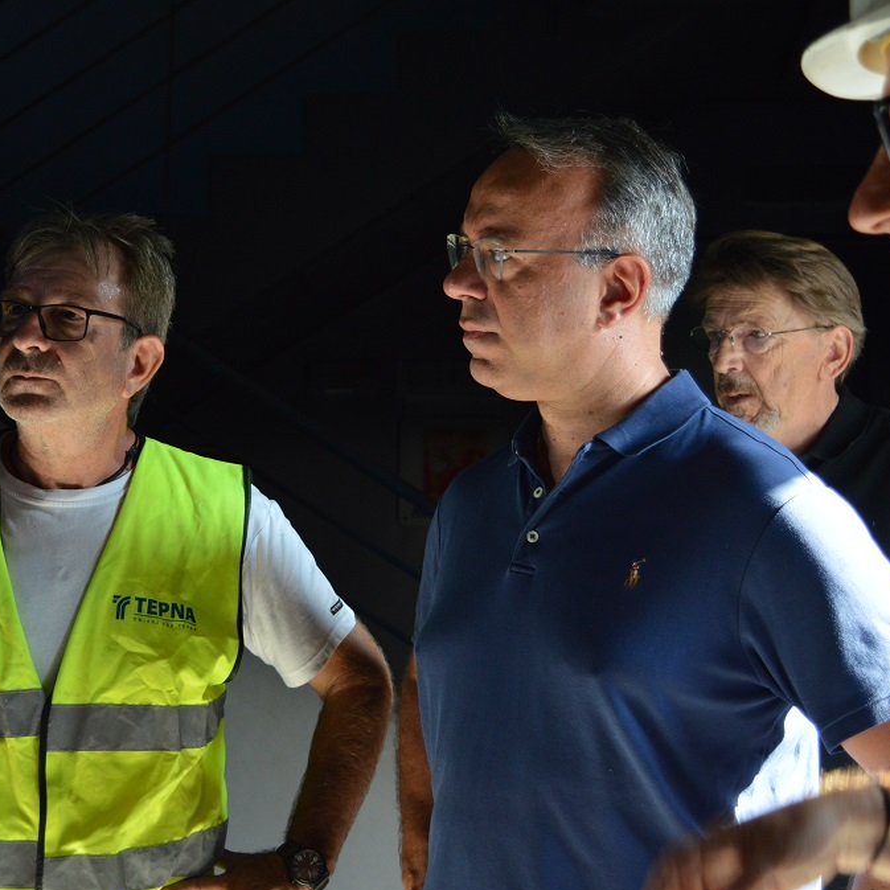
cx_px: 254
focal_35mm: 62
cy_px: 448
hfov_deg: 27.4
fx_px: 1803
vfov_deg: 27.7
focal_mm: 32
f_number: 4.5
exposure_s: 1/160
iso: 800
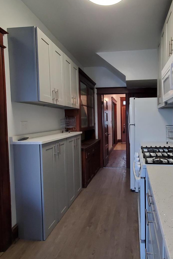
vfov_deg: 84.0
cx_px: 120
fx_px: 144
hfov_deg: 60.0
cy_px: 128
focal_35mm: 20
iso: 250
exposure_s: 1/60
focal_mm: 1.8
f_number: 2.2
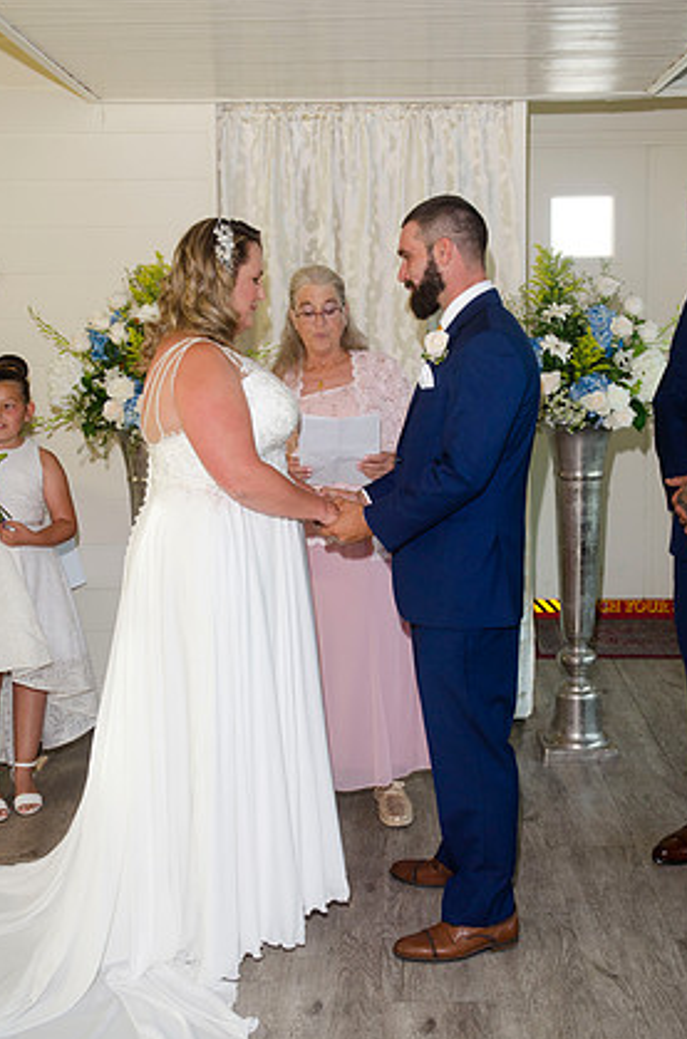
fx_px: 1439
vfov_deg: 39.7
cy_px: 498
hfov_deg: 26.8
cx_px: 357
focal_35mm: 50
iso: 400
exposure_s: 1/125
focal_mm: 31
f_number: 5.6
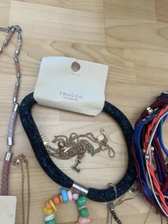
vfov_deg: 67.3
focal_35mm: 26
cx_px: 84
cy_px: 112
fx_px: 168
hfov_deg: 53.1
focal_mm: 4.25
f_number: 1.8
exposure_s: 1/50
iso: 250
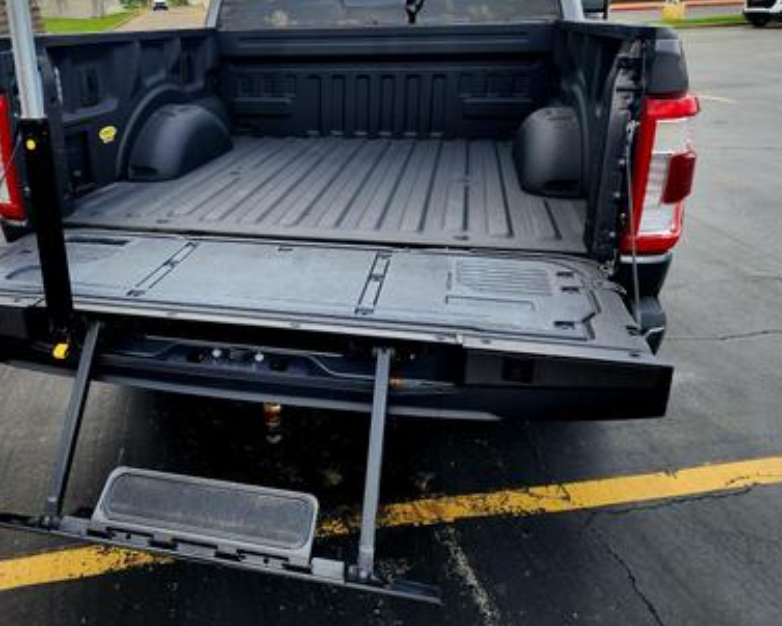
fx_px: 695
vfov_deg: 48.3
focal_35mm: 30
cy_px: 257
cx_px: 272
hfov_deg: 57.7
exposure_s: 1/256
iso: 12
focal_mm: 6.4
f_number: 1.8
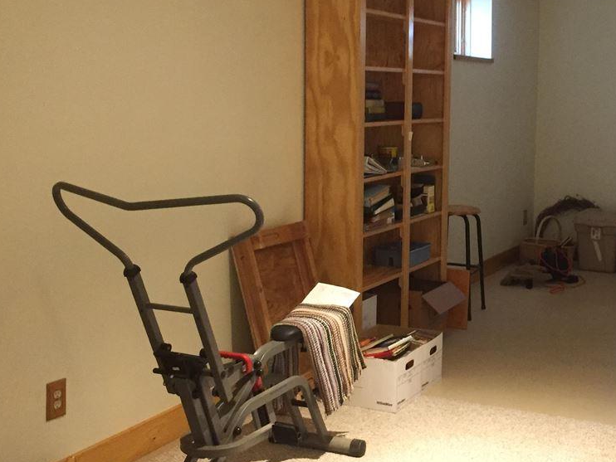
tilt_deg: -5.6
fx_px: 890
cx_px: 454
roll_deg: -1.8
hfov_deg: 37.3
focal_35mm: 50
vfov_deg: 29.1
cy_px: 192
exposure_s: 1/30
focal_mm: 4.15
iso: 160
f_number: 2.2
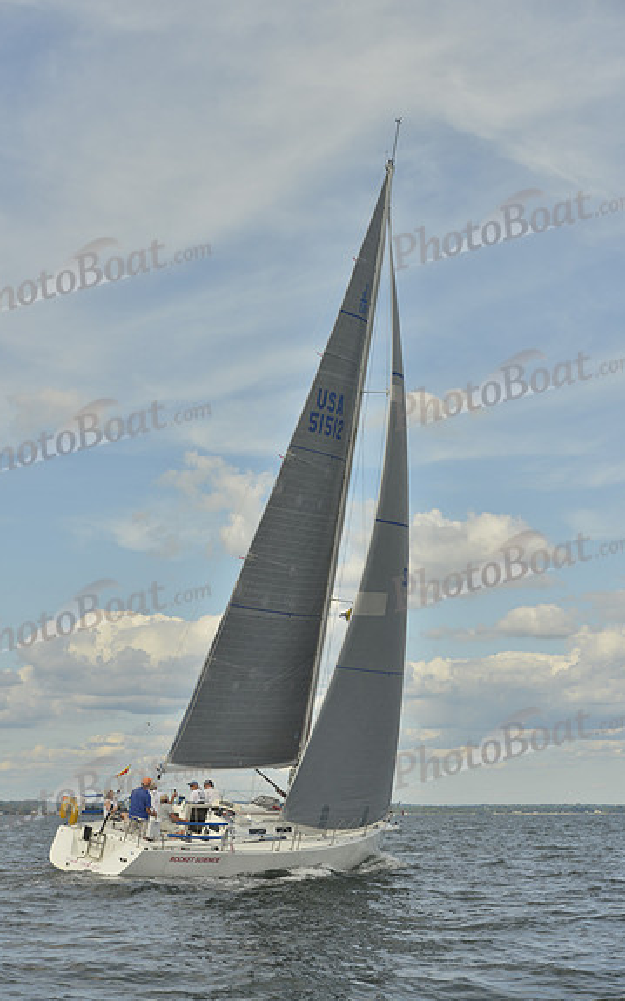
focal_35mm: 72
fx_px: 1964
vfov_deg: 28.6
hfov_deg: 18.1
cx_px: 302
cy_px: 501
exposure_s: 1/1000
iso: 200
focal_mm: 70
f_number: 7.1
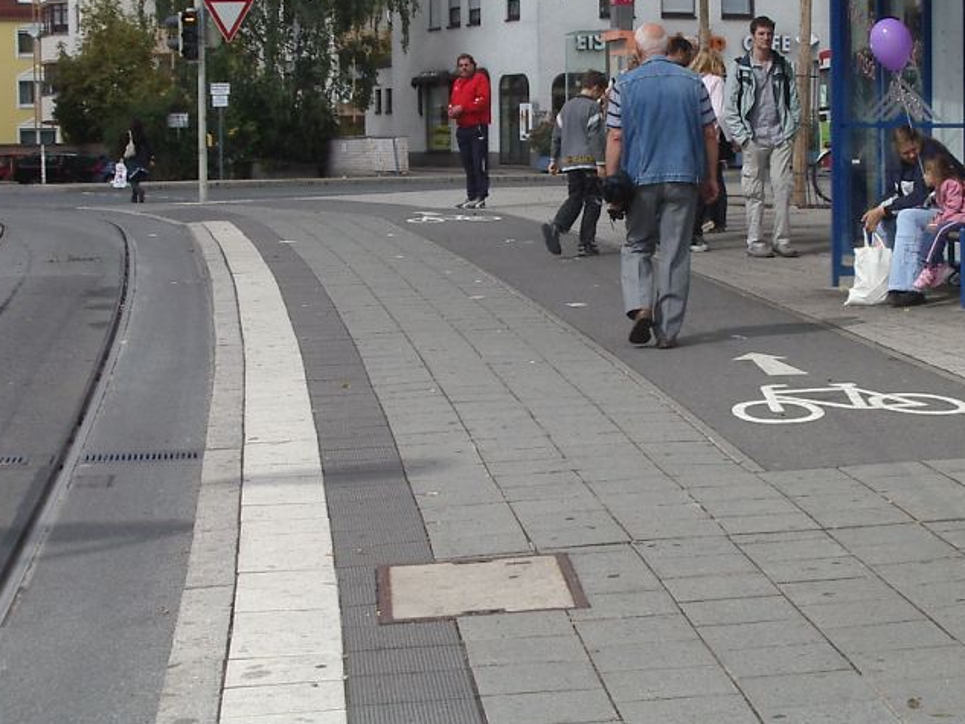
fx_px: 2677
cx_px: 595
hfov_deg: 20.4
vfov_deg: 15.4
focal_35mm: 96
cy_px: 268
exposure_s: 1/400
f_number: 6.9
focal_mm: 11.5
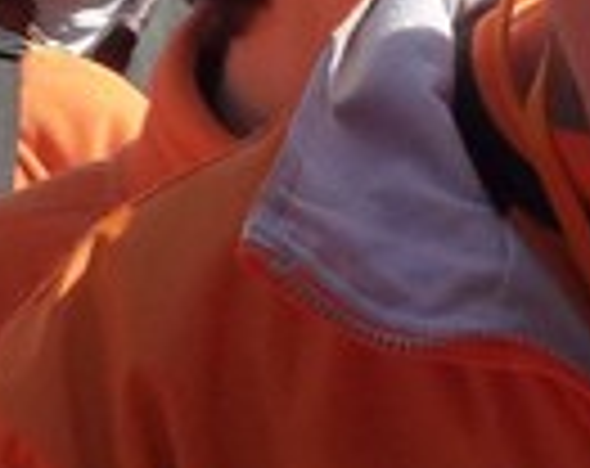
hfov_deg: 4.6
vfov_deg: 3.7
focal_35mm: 421
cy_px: -40
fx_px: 7330
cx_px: 158
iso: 160
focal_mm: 10
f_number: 5
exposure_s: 1/250
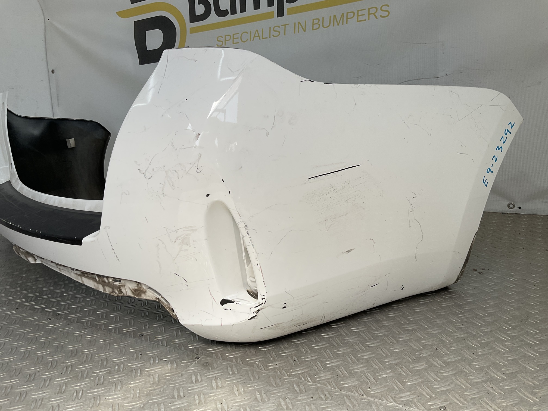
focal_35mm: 29
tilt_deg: -14.0
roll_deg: +3.7
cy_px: 206
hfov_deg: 61.7
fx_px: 459
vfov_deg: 48.2
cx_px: 274
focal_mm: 3
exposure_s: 1/719
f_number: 1.8
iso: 16
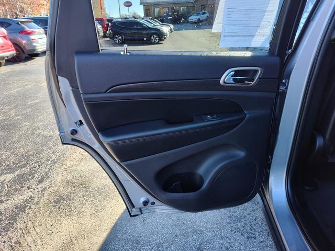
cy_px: 126
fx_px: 223
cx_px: 168
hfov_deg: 73.9
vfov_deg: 58.9
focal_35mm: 23
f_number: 1.88
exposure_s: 1/301
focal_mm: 5.56
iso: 100
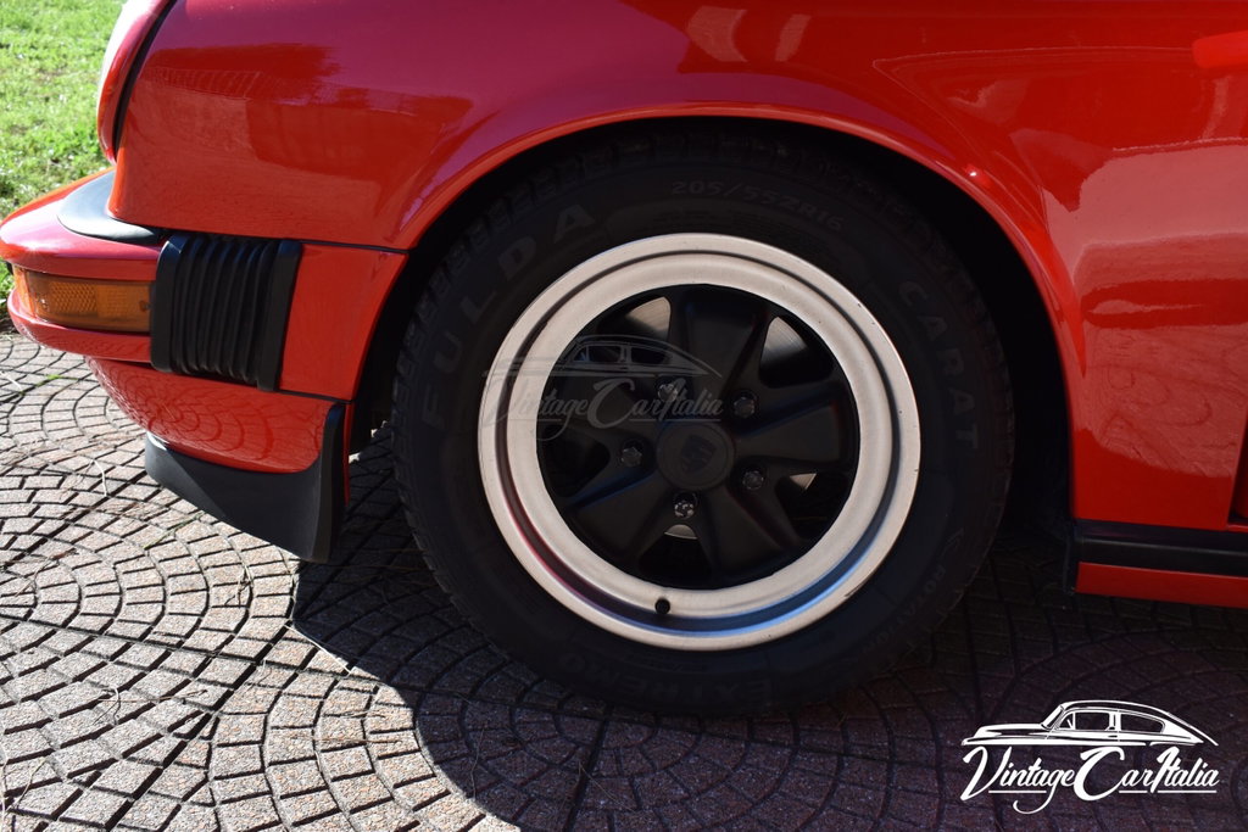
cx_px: 624
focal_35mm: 34
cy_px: 416
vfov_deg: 38.4
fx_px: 1196
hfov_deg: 55.1
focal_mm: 23
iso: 200
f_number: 6.3
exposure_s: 1/250
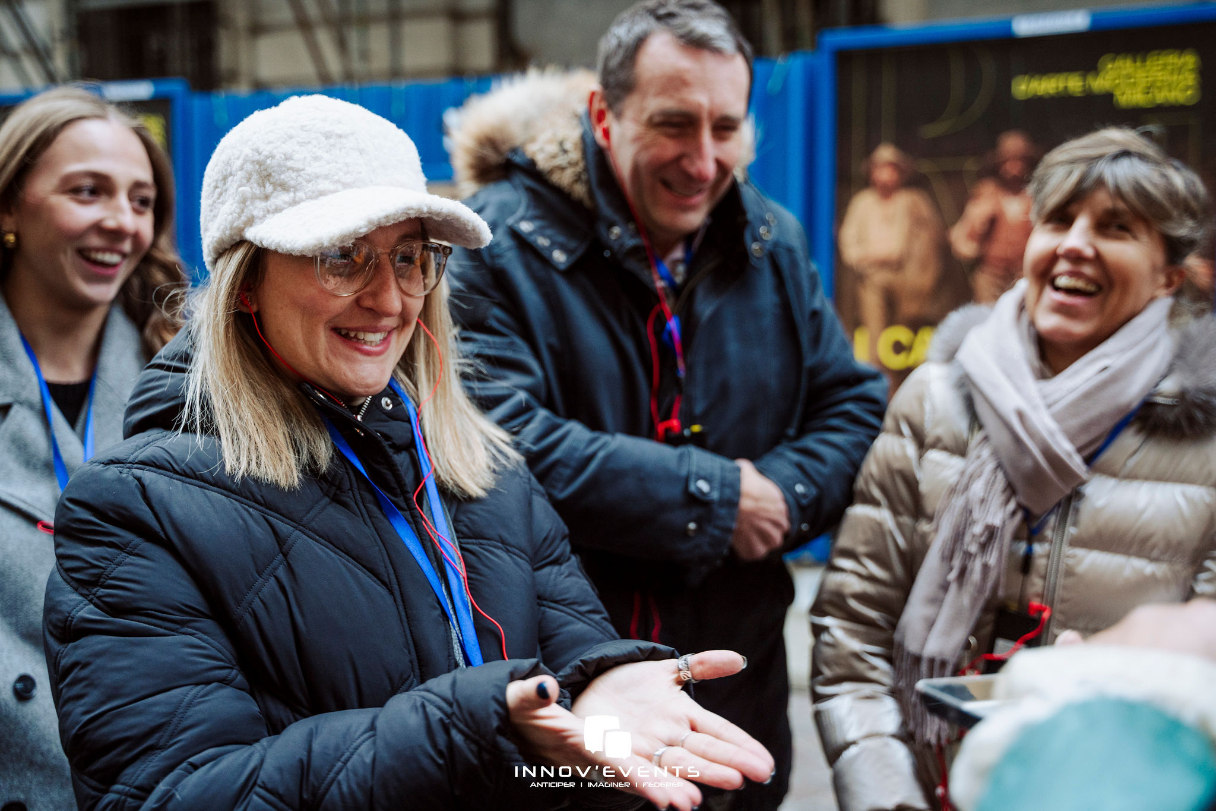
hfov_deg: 47.4
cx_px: 608
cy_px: 406
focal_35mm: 41
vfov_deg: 32.6
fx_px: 1385
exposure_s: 1/200
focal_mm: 41
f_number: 2.8
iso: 1000
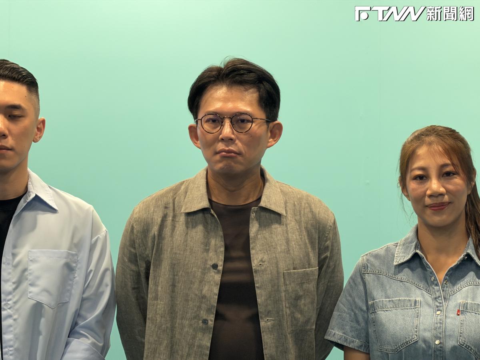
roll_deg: -0.1
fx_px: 2773
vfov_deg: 7.4
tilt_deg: +2.3
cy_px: 180
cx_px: 240
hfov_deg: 9.9
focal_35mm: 200
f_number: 2.8
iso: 250
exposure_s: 1/120
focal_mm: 16.89
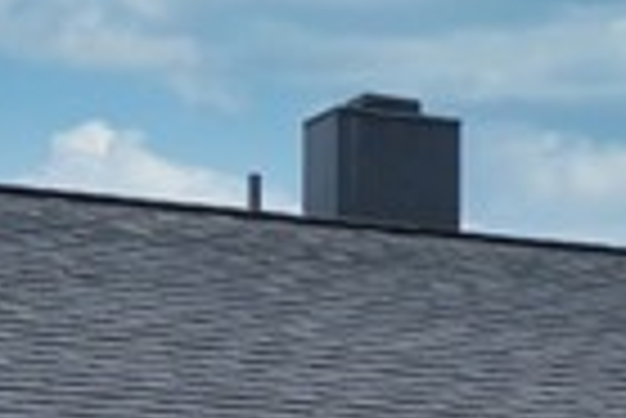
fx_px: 4212
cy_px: 858
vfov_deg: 5.6
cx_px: 739
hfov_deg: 8.4
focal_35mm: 242
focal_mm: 31
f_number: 10
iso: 100
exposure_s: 1/15
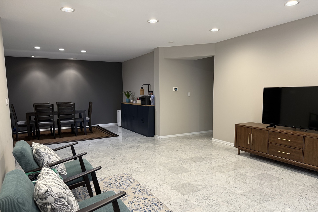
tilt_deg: -7.0
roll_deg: +0.8
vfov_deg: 51.2
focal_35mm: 25
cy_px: 119
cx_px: 159
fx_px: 221
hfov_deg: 71.5
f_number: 1.78
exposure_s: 1/60
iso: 200
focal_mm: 6.76
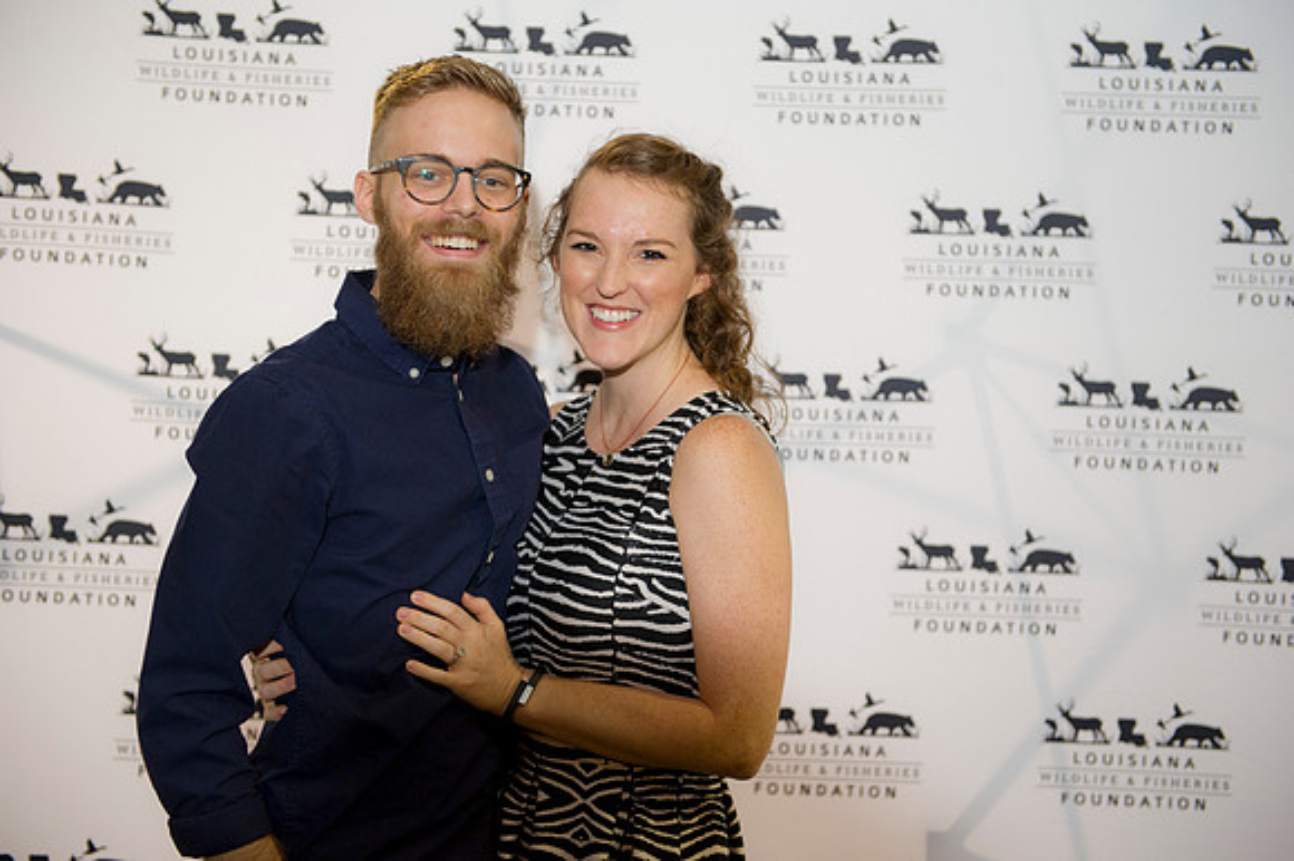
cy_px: 430
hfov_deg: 38.2
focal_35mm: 52
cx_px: 647
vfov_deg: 26.0
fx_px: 1868
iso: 800
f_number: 3.2
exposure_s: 1/100
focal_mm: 52
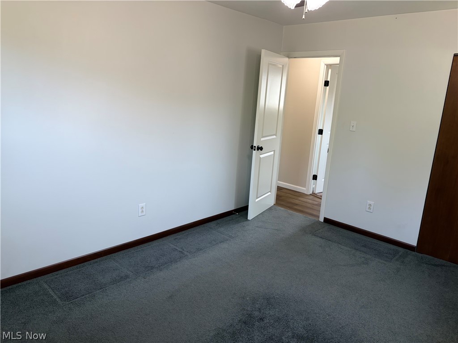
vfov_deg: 53.1
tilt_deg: -11.4
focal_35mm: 26
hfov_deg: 67.3
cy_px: 172
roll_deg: -4.4
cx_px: 229
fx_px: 344
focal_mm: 5.96
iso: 64
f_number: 1.6
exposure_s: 1/60
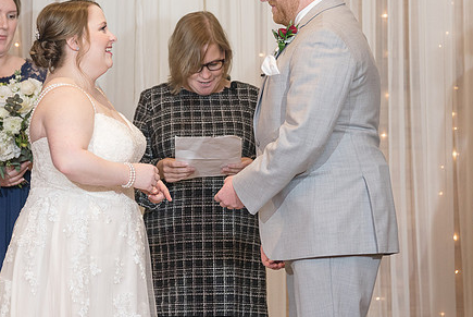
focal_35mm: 217
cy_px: 105
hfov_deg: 9.5
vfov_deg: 6.3
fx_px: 2854
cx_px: 196
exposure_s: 1/200
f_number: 4
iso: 2000
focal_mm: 146
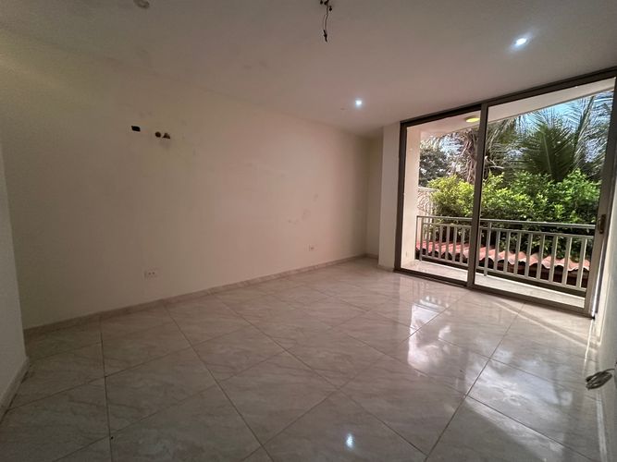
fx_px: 249
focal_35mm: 14
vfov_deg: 85.7
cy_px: 231
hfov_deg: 102.1
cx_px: 308
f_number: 2.2
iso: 400
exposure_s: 1/60
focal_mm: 2.22
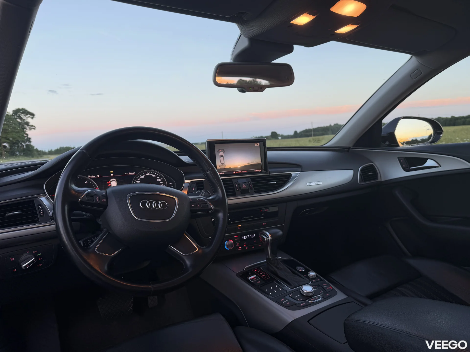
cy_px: 176
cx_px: 235
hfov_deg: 71.6
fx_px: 326
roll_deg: +4.9
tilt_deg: -7.0
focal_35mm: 24
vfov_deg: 56.8
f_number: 1.78
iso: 64
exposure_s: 1/121
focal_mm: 6.76
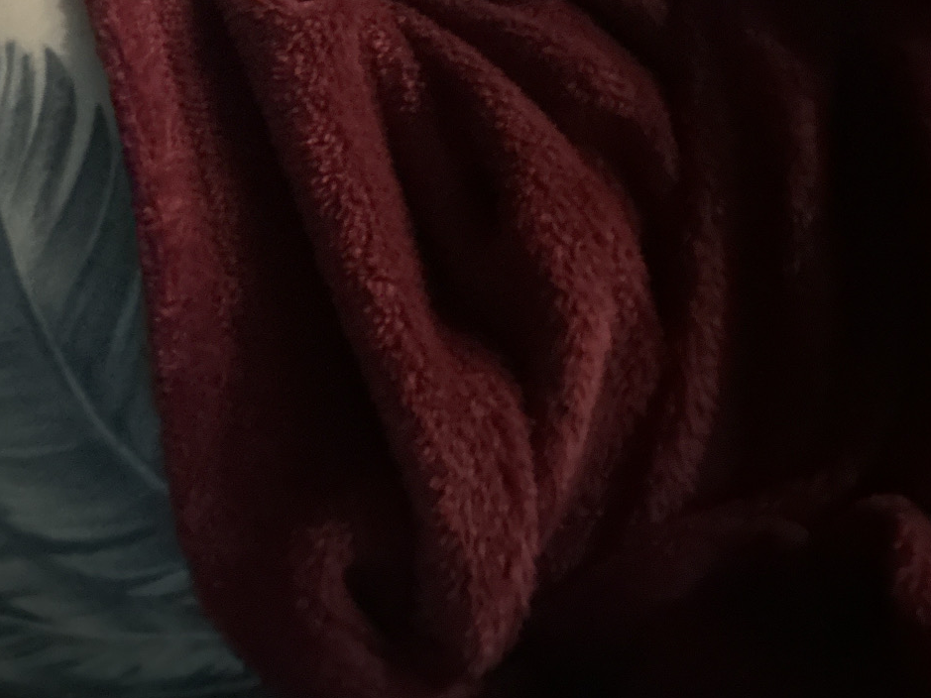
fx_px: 1318
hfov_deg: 36.3
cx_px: 76
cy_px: 91
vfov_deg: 28.7
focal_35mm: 49
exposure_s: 1/15
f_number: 1.9
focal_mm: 2.69
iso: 1000
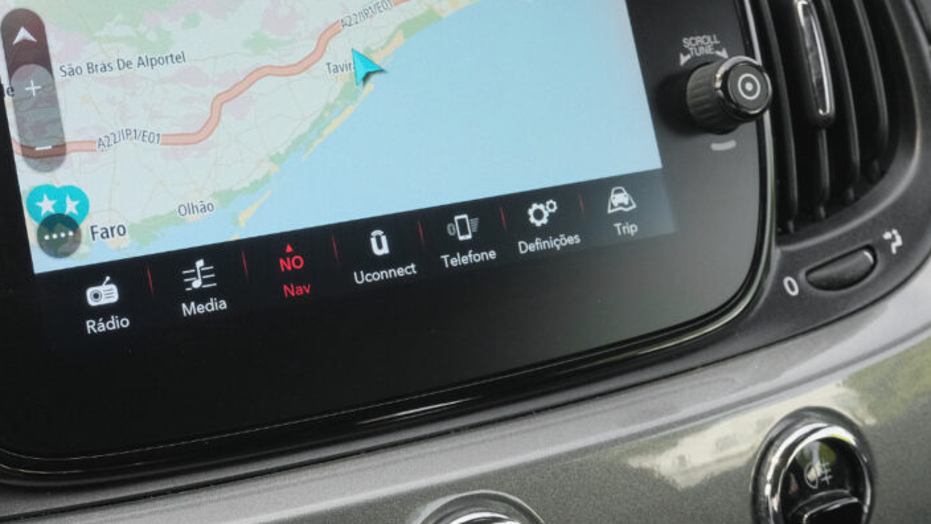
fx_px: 1580
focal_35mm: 64
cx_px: 300
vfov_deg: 18.8
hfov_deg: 32.5
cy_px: 163
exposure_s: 1/160
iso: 2000
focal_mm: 28
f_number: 9
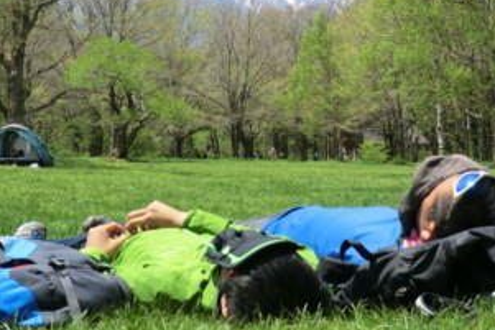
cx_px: 210
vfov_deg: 18.7
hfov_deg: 27.7
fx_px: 1004
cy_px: 123
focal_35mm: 73
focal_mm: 8.4
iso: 80
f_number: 4
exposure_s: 1/400
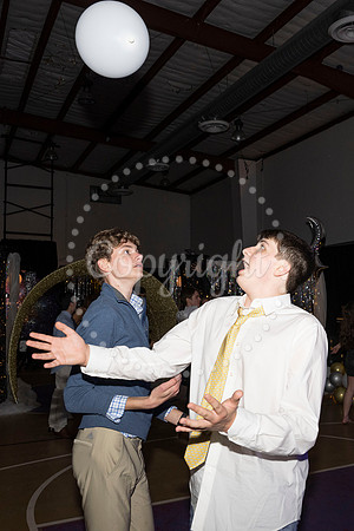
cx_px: 229
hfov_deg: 36.6
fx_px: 531
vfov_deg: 53.1
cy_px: 266
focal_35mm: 36
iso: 1000
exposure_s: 1/100
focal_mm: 24
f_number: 5.6
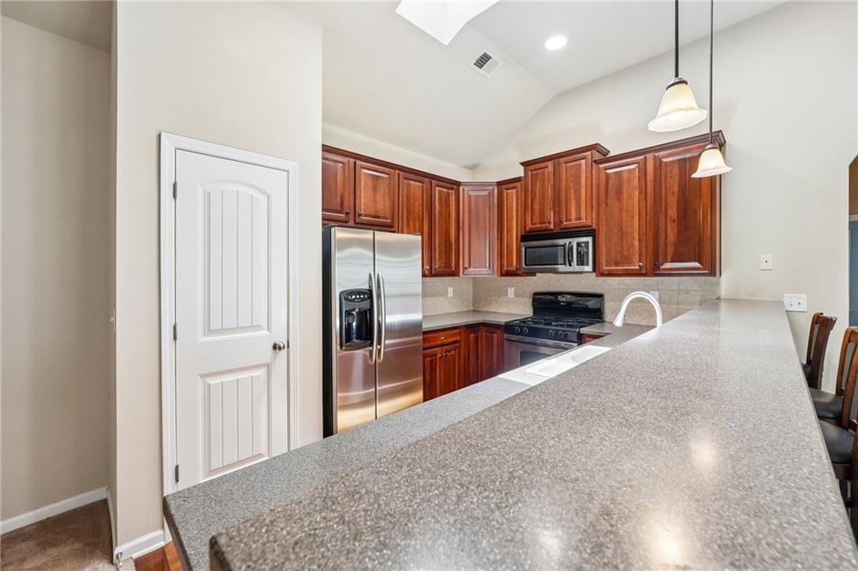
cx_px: 429
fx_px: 333
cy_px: 286
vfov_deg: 81.1
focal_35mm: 14
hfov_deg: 104.3
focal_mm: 14
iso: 320
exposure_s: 1/10
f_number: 8
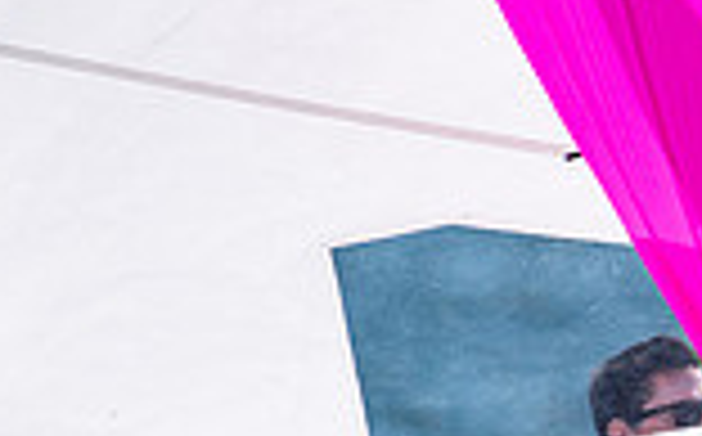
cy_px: 699
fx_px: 32687
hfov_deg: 1.2
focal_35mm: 1711
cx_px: 846
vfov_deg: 0.8
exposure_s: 1/4000
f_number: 5
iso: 200
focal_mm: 300
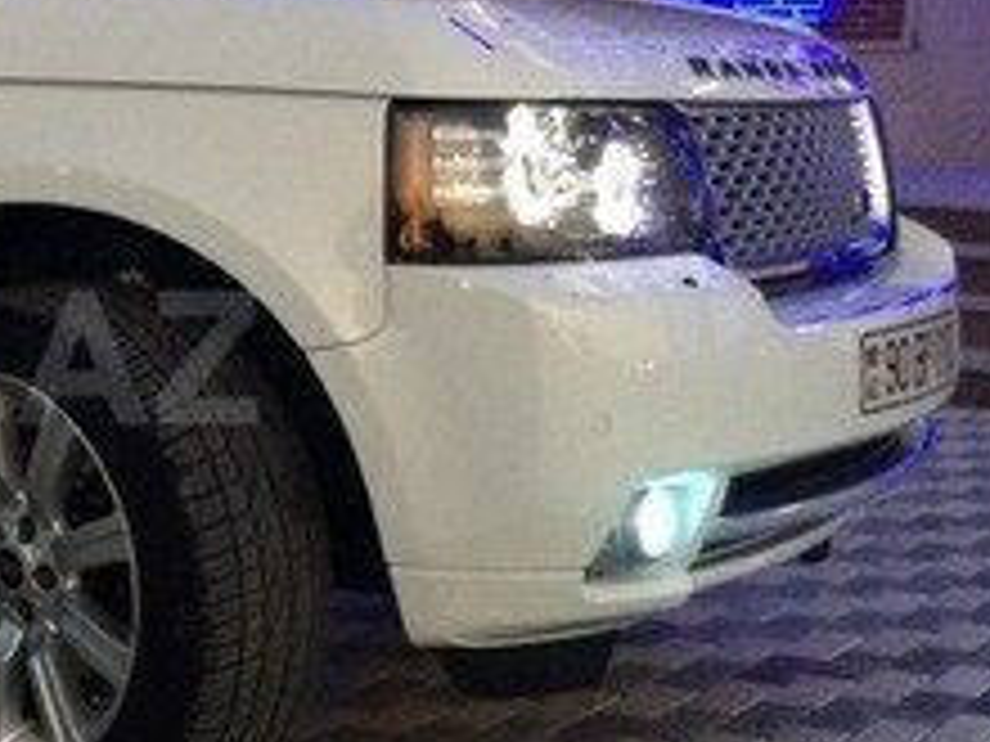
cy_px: 358
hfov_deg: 21.0
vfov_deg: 17.0
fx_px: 2488
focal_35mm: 87
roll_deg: +0.1
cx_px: -202
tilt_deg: -5.5
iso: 320
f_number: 2.2
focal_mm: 4.15
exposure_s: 1/25
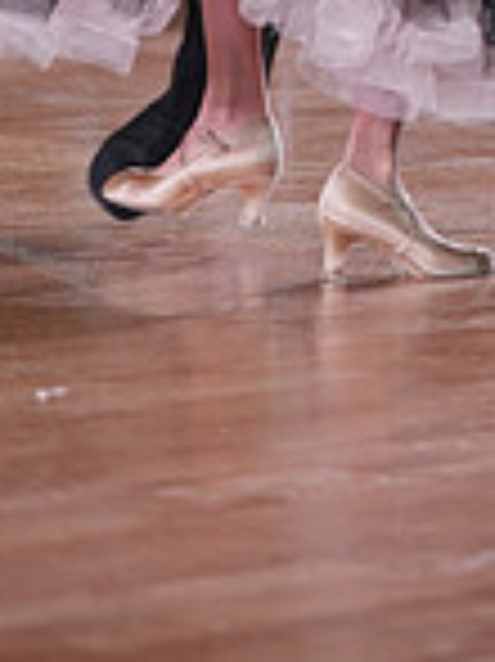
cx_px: 659
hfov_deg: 3.9
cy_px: -495
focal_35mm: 379
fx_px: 7237
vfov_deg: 5.2
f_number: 2.8
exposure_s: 1/400
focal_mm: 100
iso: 800
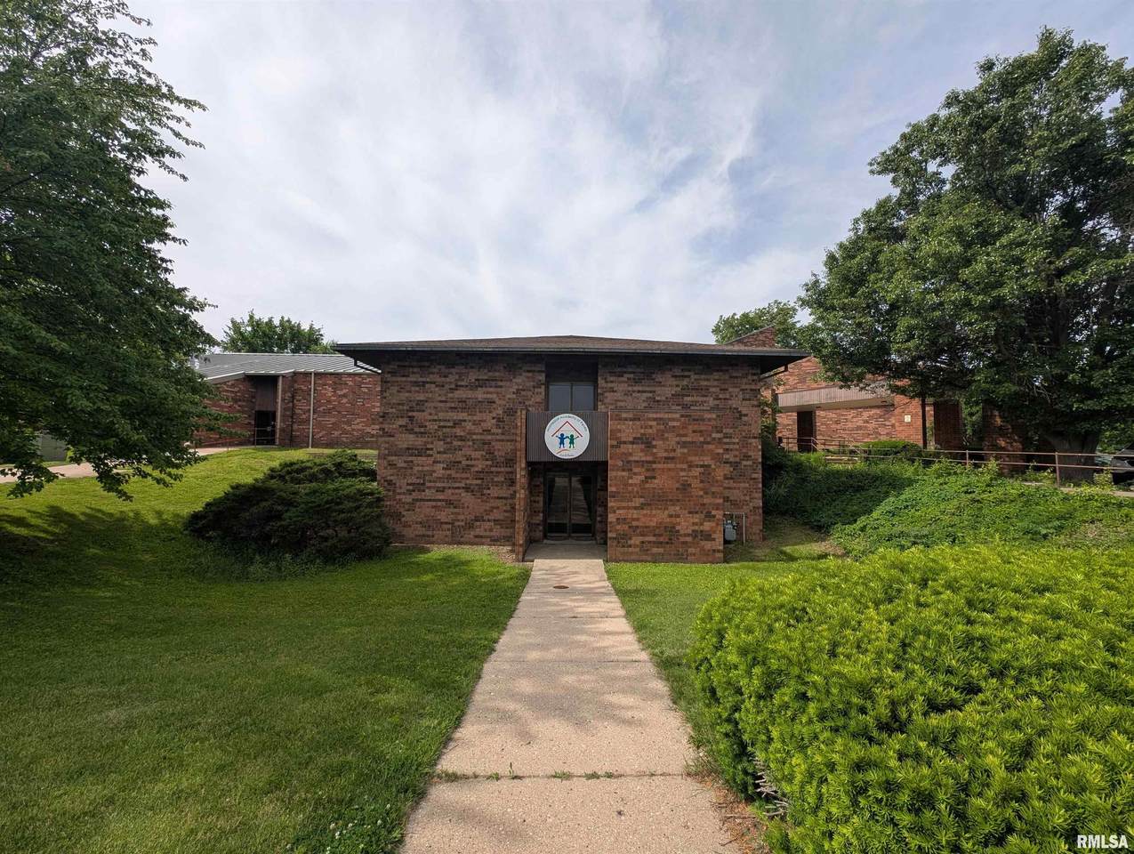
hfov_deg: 110.5
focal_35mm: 12
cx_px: 567
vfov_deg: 94.6
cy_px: 427
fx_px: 394
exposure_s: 1/1953
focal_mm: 2.23
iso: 41
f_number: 1.95
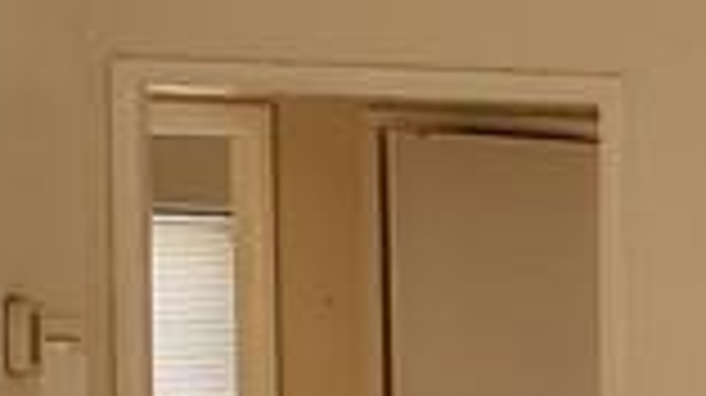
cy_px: 860
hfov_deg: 10.7
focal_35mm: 185
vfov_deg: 6.3
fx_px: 3460
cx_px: 1376
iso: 250
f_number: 2.4
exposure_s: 1/59
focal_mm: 4.3
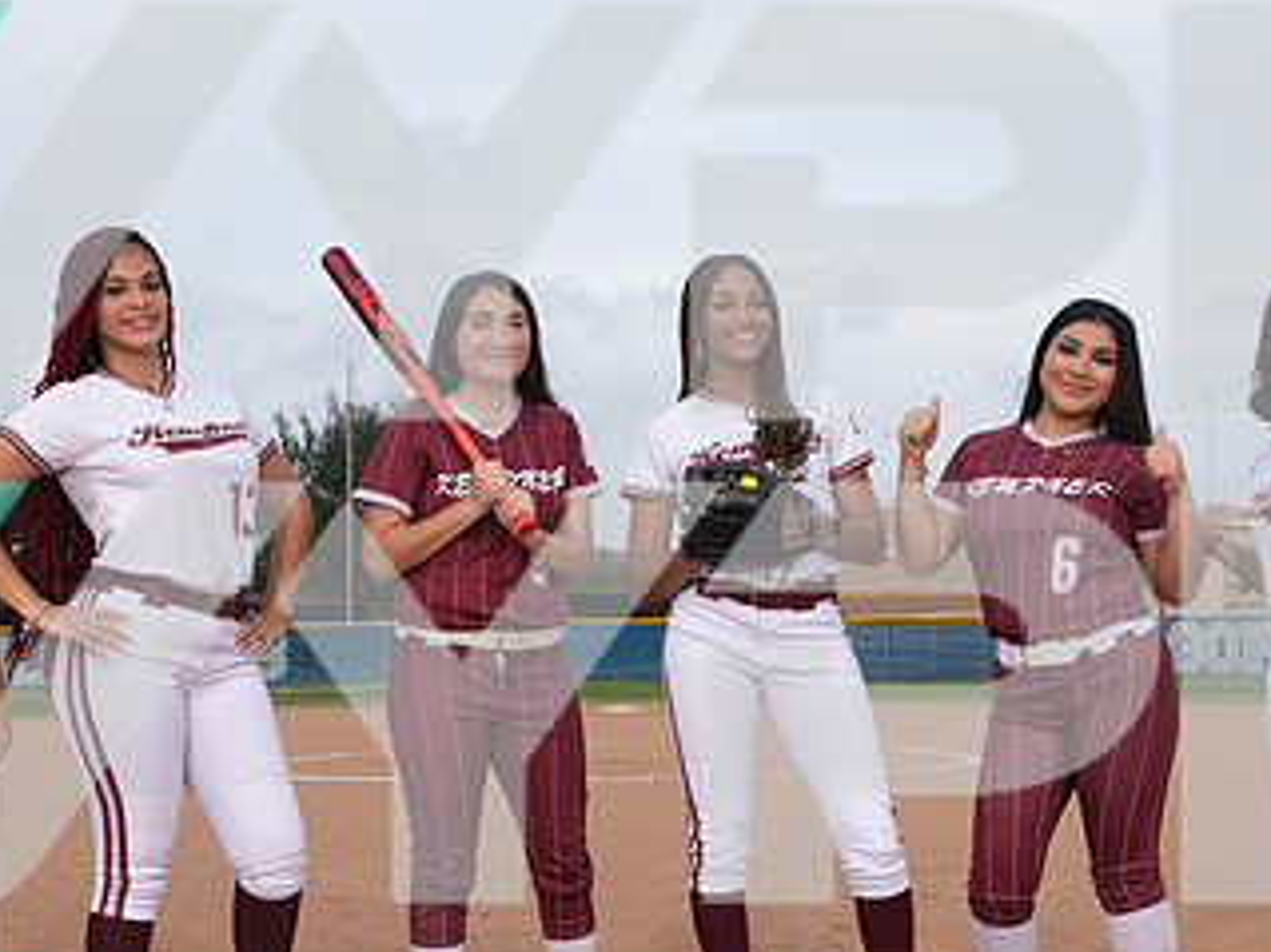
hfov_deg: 30.7
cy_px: 695
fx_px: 2312
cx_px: 626
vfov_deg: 23.1
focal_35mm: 63
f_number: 6.3
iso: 200
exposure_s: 1/400
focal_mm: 36
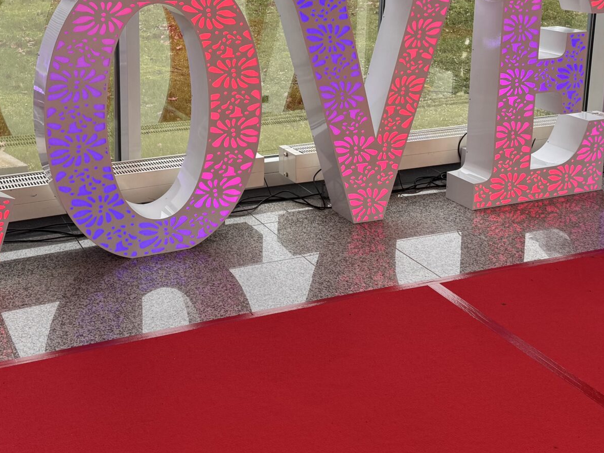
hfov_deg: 36.8
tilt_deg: -12.3
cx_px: 267
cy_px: 94
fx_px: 907
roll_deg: -0.6
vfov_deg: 27.5
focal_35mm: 52
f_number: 1.78
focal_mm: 6.86
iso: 80
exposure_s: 1/82
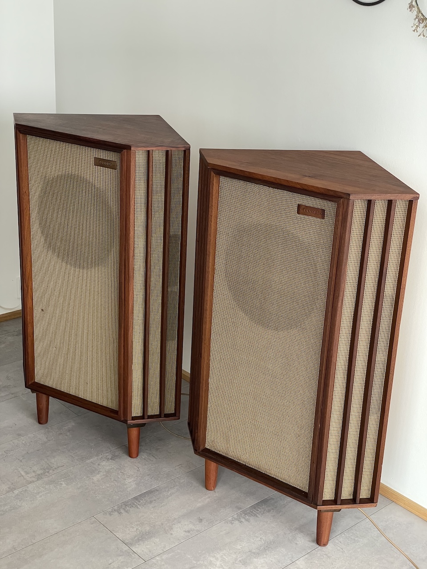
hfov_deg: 28.0
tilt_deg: -21.6
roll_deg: -3.6
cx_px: 214
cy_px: 284
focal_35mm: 52
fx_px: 855
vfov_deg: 36.8
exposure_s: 1/50
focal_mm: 6
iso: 320
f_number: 2
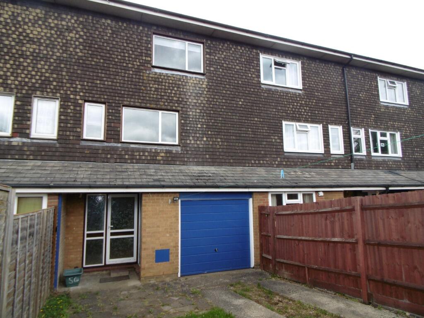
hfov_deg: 76.4
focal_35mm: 22
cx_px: 212
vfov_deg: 61.1
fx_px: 269
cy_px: 159
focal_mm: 4
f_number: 3
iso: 100
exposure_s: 1/320
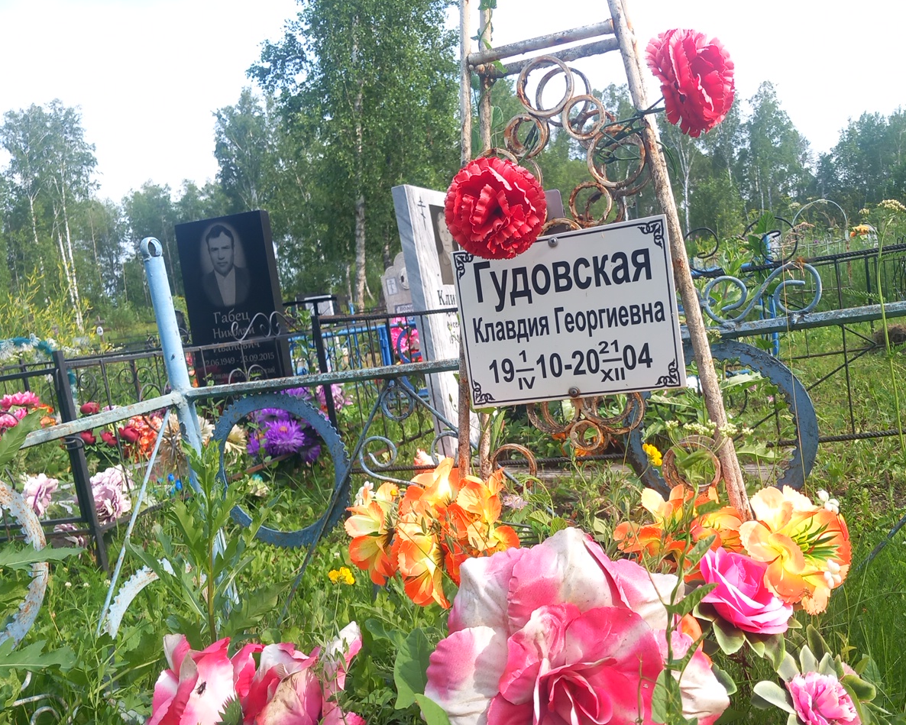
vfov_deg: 45.8
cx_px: 519
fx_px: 858
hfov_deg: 55.4
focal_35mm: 32
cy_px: 386
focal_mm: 4
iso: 20
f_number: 1.8
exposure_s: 1/152
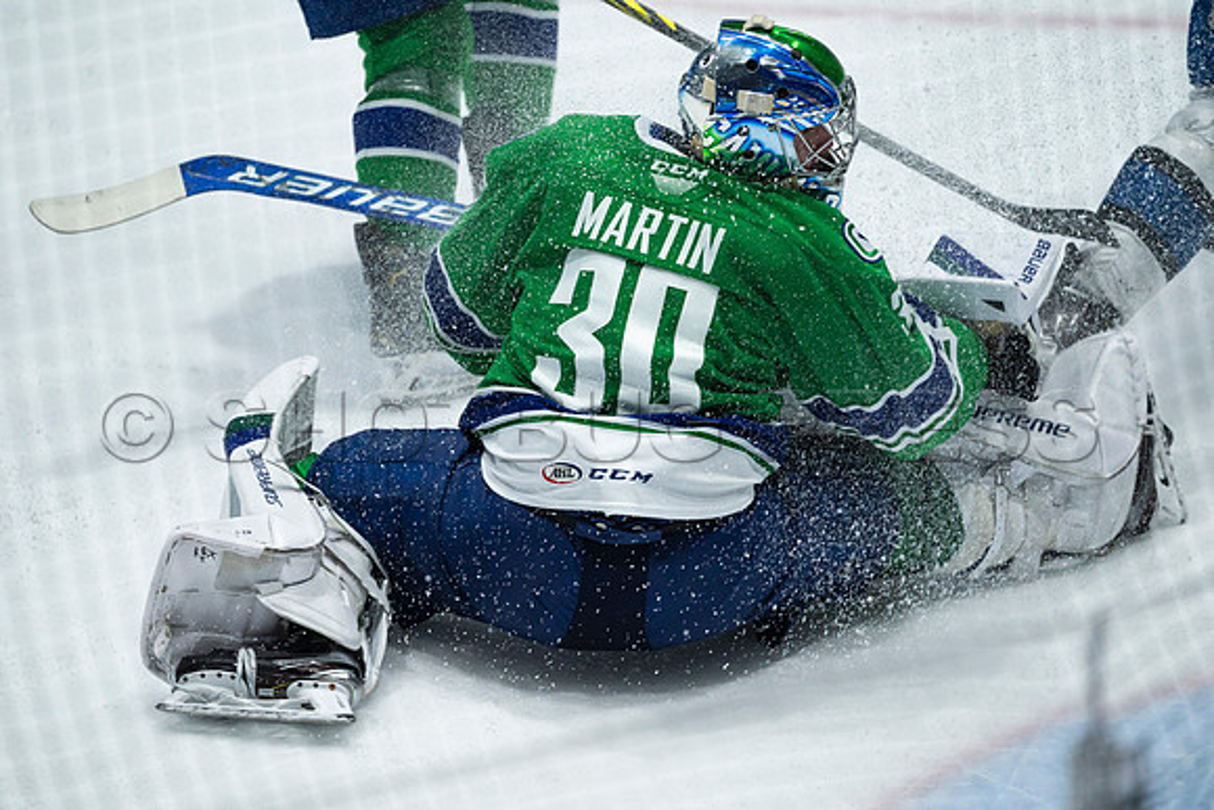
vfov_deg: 2.3
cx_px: 607
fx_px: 20237
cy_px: 405
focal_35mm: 600
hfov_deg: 3.4
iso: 1600
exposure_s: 1/1000
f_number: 4
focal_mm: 600
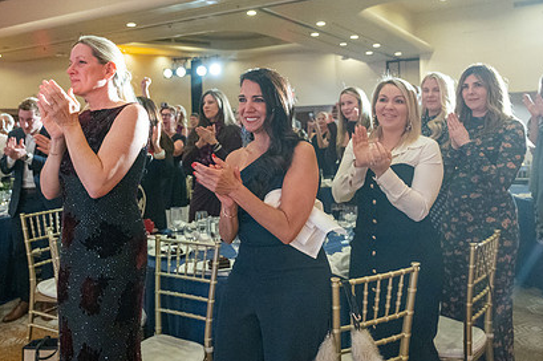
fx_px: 512
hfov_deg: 55.7
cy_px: 117
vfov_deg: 38.3
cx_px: 242
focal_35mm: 34
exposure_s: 1/80
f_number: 4
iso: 6400
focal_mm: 24
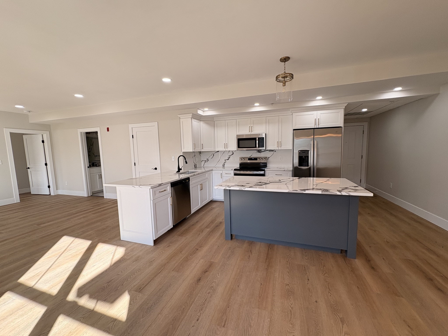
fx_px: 181
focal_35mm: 14
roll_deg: +1.5
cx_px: 224
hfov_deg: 102.1
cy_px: 168
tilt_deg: -6.2
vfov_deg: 85.7
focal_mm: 2.22
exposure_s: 1/120
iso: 64
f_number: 2.2
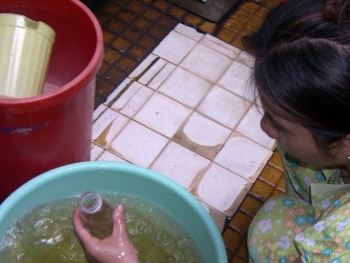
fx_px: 627
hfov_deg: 31.1
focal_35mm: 62
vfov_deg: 23.4
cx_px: 218
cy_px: 199
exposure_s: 1/30
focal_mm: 8
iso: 100
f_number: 2.8
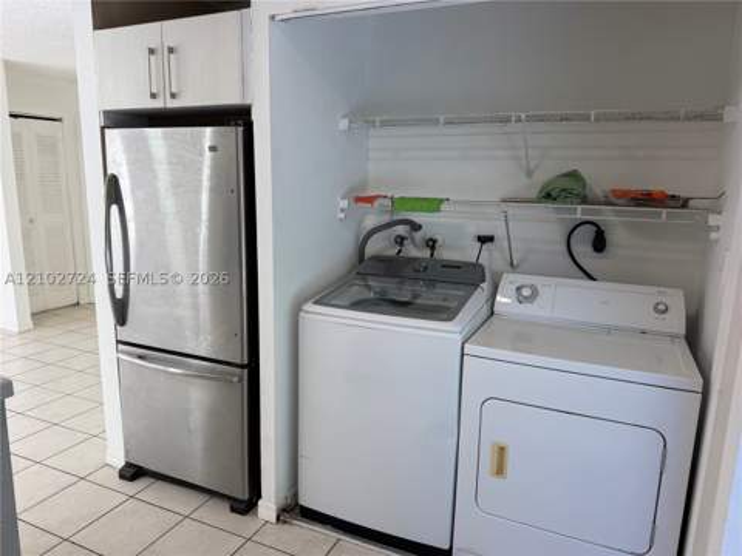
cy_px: 278
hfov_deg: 71.6
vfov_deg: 56.8
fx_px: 514
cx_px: 371
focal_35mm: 24
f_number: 1.78
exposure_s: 1/120
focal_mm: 6.76
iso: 80
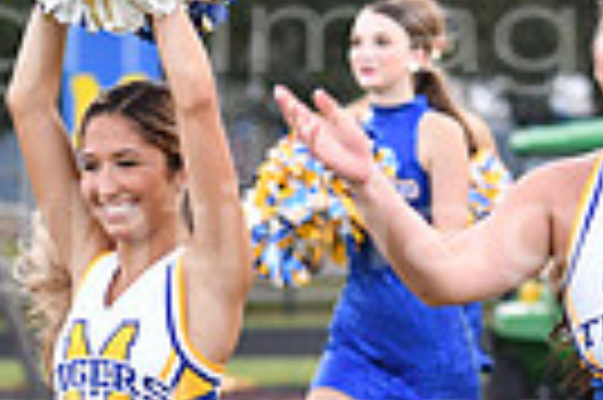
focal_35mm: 584
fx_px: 9770
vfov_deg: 2.3
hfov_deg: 3.5
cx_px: 148
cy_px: 335
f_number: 3.2
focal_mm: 90
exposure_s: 1/640
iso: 800
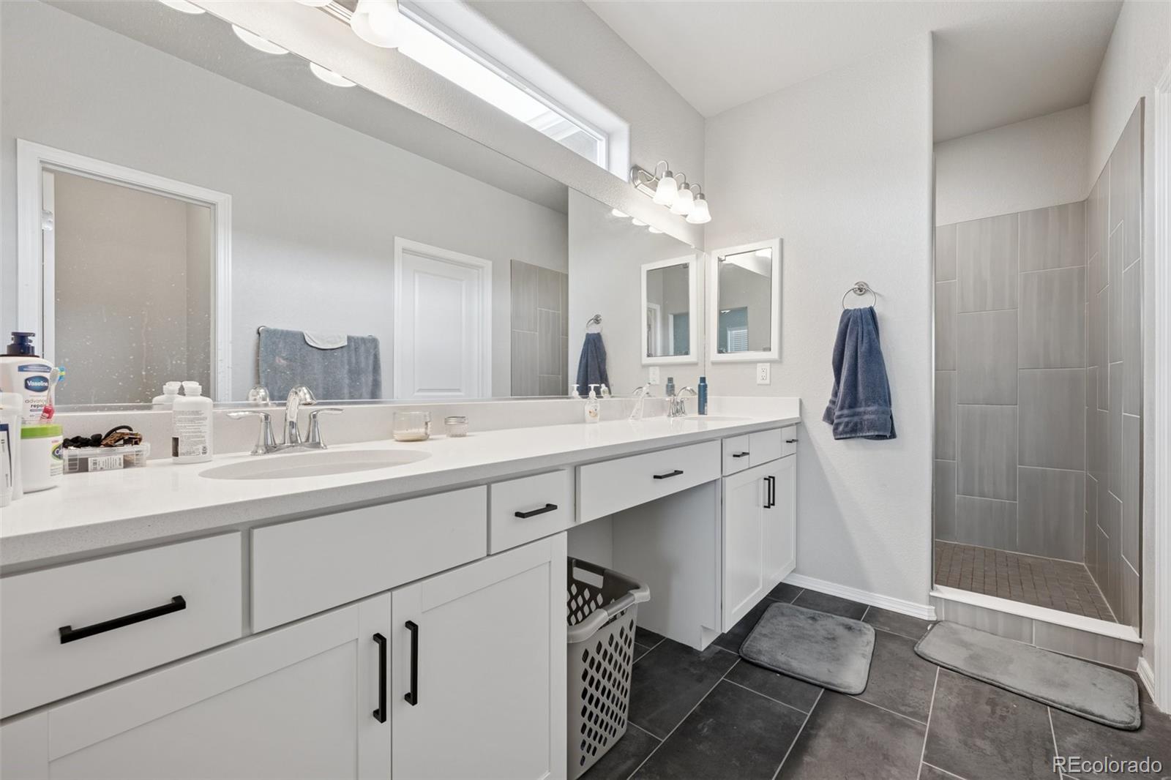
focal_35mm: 15
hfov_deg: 100.4
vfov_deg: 77.3
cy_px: 390
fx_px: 488
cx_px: 586
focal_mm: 15
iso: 100
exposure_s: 1/1.25
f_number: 11
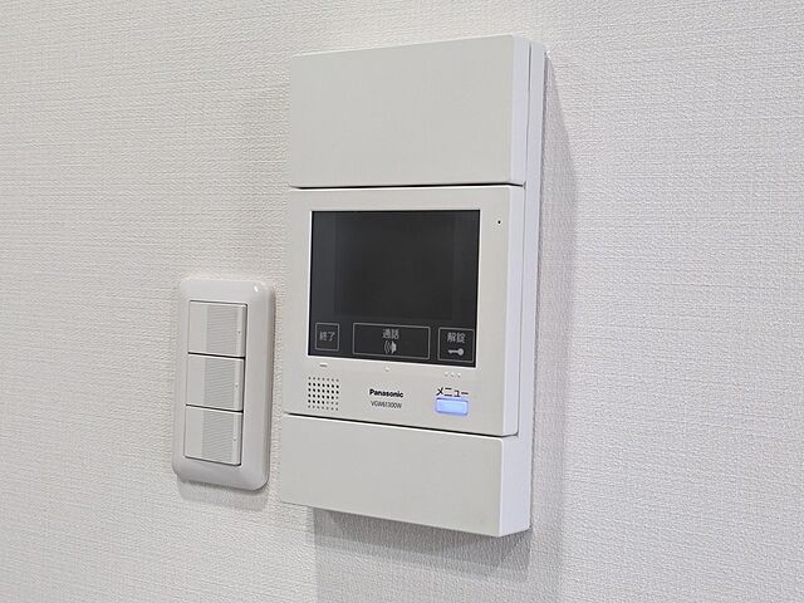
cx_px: 402
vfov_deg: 28.6
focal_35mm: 51
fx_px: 1185
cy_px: 302
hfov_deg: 37.5
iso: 282
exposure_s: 1/120
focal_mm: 5.43
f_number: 1.89
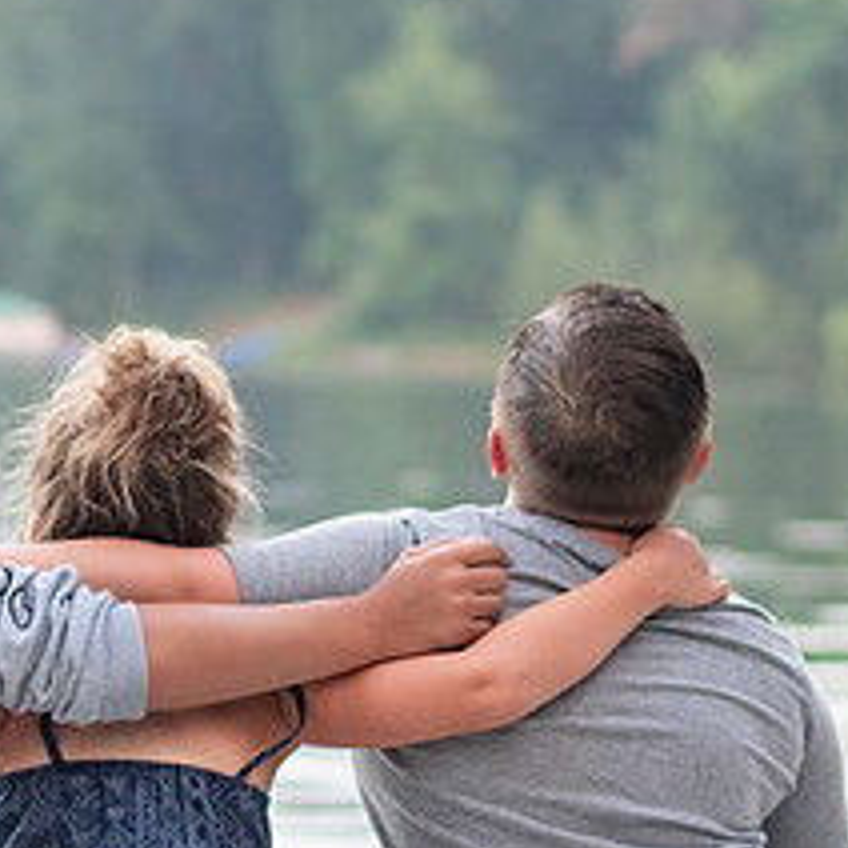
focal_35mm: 267
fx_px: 7400
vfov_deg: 6.6
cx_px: 4
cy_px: 307
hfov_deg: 6.5
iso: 800
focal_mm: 50
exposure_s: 1/640
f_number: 2
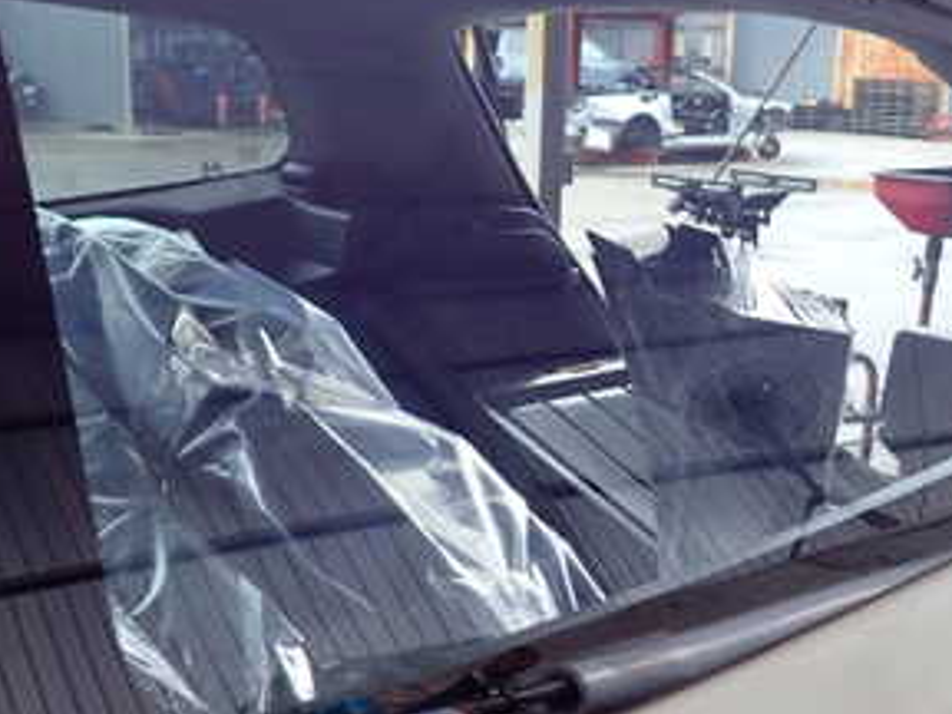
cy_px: 377
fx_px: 1430
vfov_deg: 28.0
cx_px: 512
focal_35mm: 52
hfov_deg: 36.8
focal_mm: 4.5
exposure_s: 1/50
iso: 200
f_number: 2
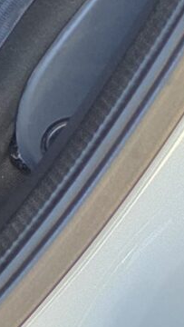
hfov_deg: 5.7
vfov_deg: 12.1
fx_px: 1541
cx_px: -600
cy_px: 100
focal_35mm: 178
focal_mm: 6.3
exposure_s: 1/100
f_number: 1.7
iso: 400
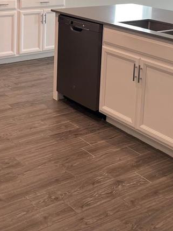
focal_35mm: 62
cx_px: 56
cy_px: 26
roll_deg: -1.2
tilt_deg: -10.1
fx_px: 413
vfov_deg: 29.9
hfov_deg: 23.5
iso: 64
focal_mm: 4.2
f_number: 1.6
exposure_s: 1/60
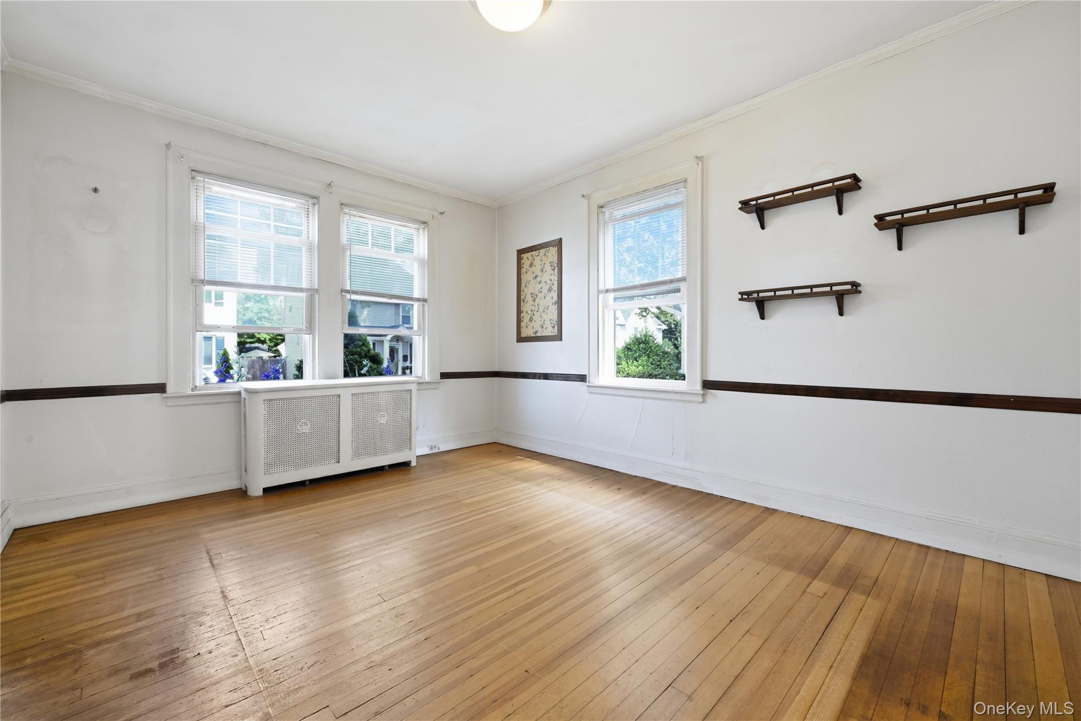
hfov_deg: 104.3
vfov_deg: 81.2
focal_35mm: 14
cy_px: 360
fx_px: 420
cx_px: 540
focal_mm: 14
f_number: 11
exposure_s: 1/2.5
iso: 100
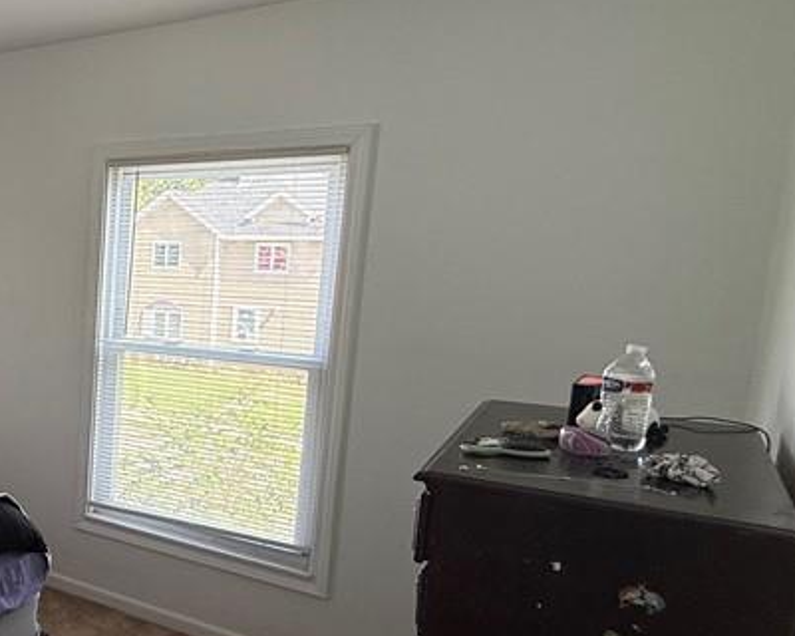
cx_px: -193
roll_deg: -0.4
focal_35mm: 35
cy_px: 338
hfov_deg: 37.0
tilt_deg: -5.8
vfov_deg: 42.2
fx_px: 824
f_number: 2.2
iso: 64
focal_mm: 2.22
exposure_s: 1/168
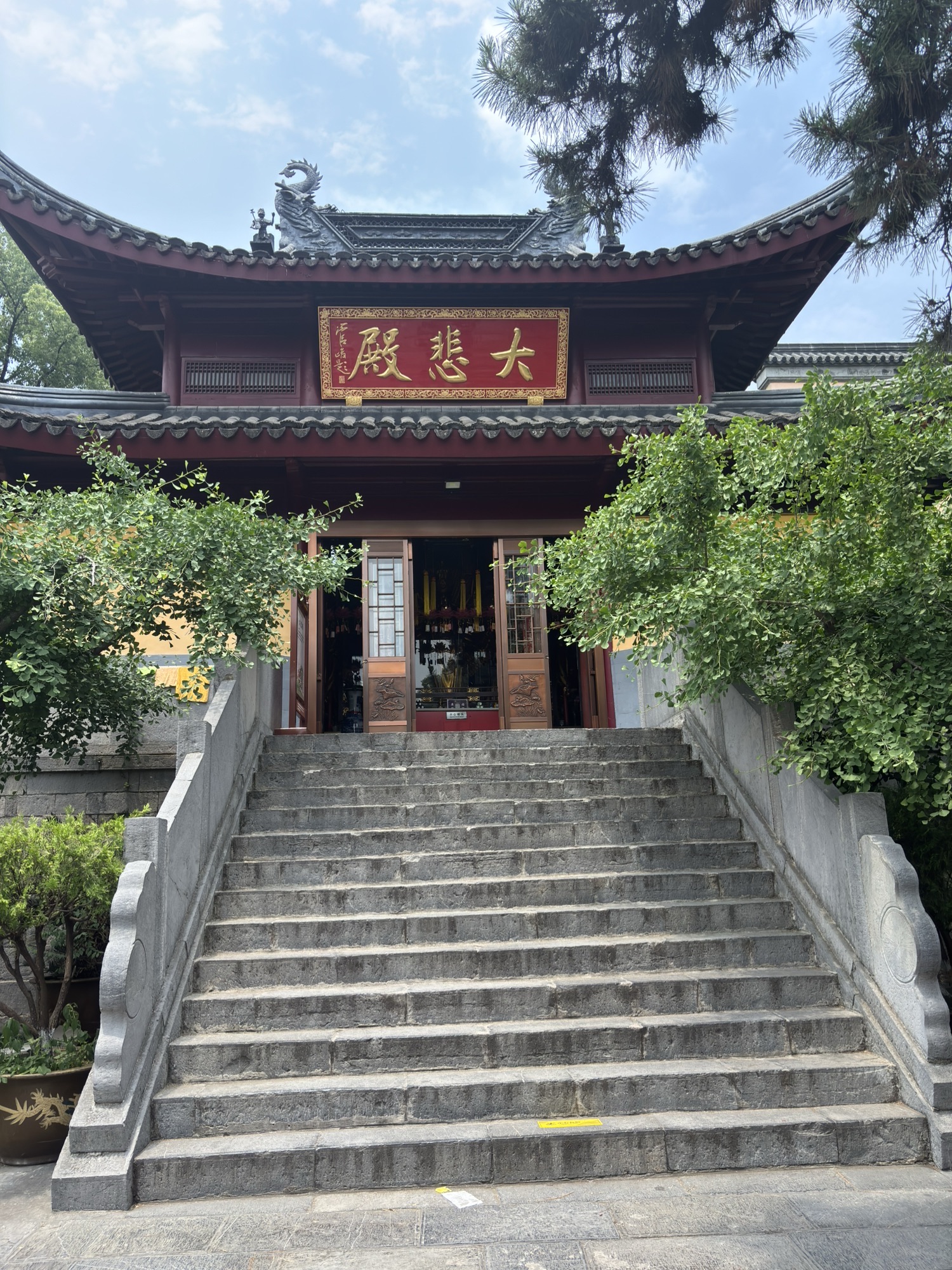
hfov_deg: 53.1
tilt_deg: +11.0
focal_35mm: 26
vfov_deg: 67.3
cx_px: 476
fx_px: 953
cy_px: 635
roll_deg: +2.9
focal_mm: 5.96
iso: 50
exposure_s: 1/1178
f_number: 1.6
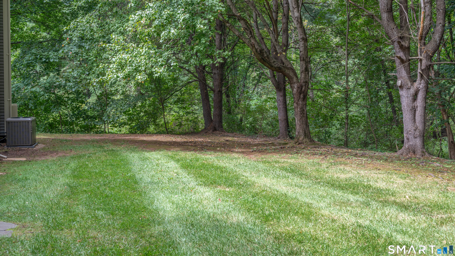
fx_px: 446
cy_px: 104
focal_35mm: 37
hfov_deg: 54.0
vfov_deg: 31.9
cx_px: 227
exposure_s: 1/60
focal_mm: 35
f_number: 8
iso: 400
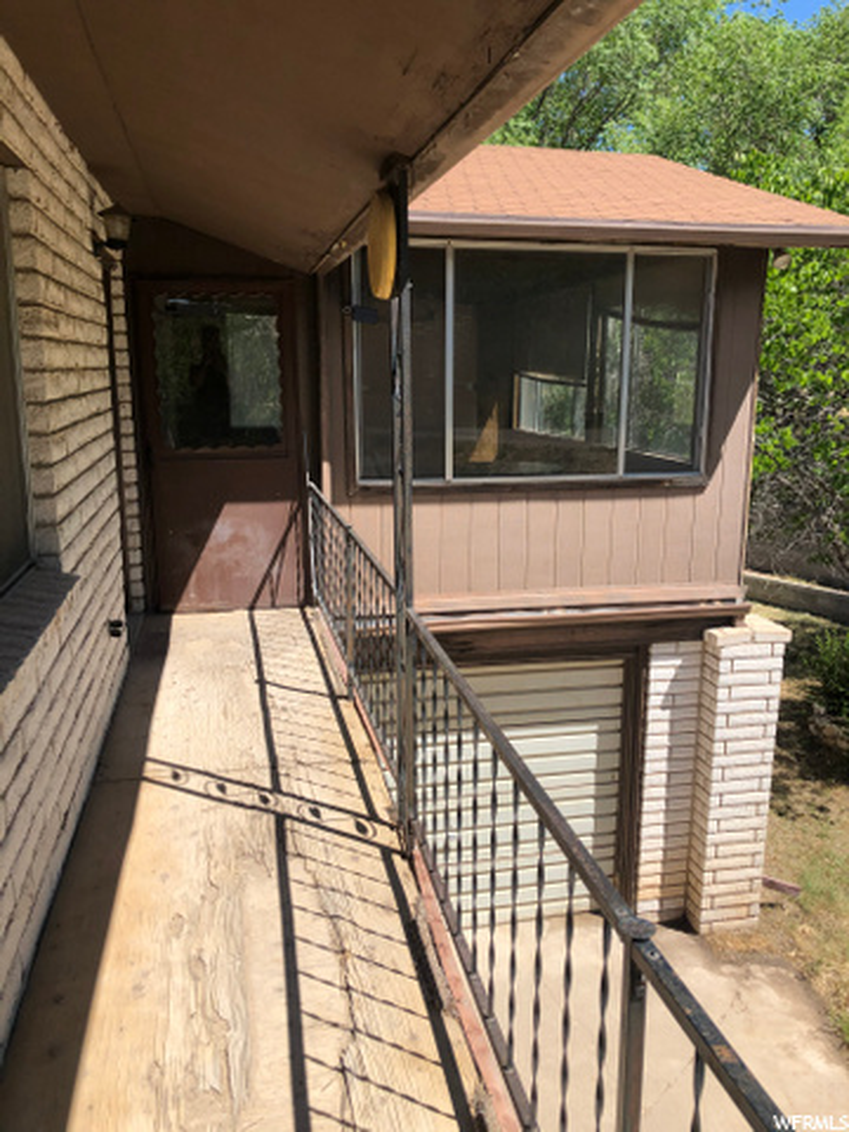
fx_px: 916
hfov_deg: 49.7
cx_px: 424
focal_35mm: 28
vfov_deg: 63.4
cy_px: 566
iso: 20
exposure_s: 1/1869
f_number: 1.8
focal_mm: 3.99
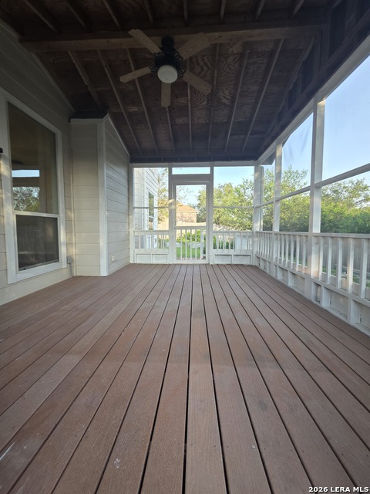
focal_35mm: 13
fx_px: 185
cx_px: 185
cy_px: 247
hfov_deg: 89.9
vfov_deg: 106.2
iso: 40
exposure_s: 1/120
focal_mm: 2.2
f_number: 1.9
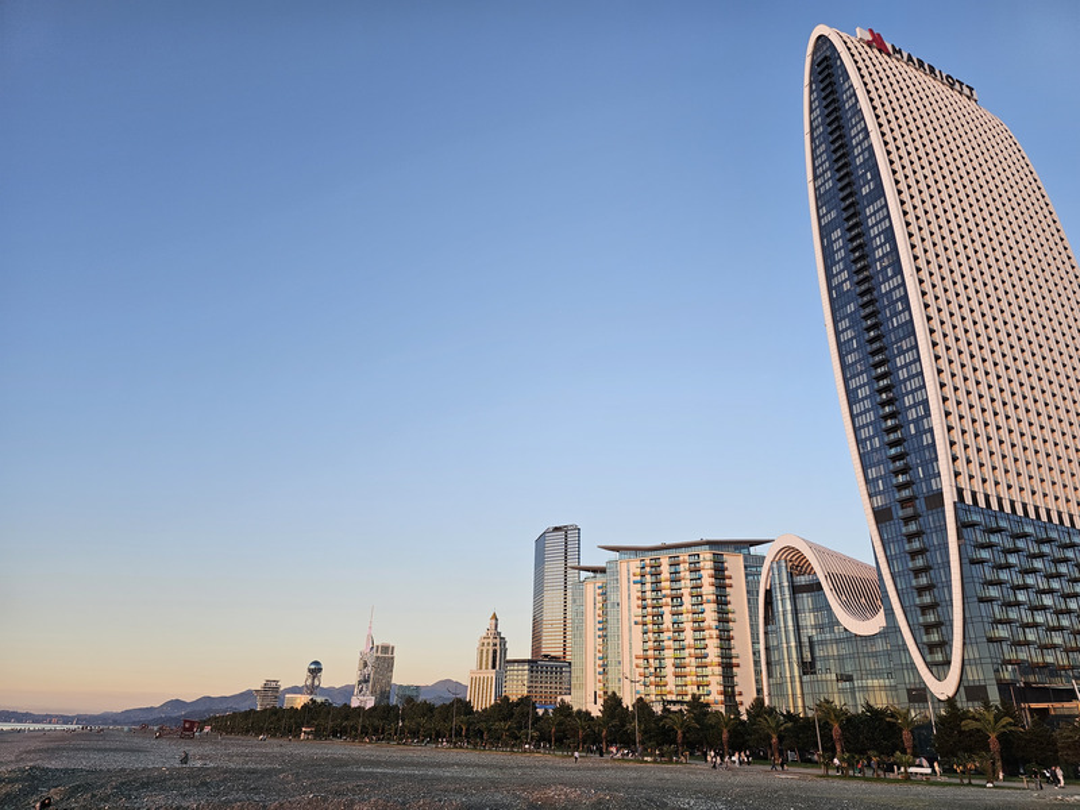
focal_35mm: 23
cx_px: 540
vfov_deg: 58.9
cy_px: 405
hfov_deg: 73.9
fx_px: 718
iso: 20
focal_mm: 6.3
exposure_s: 1/120
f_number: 1.7
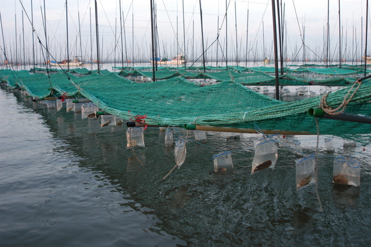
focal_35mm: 36
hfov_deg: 53.2
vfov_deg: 36.8
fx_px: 371
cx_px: 186
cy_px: 124
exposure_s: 1/125
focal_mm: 24
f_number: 5.6
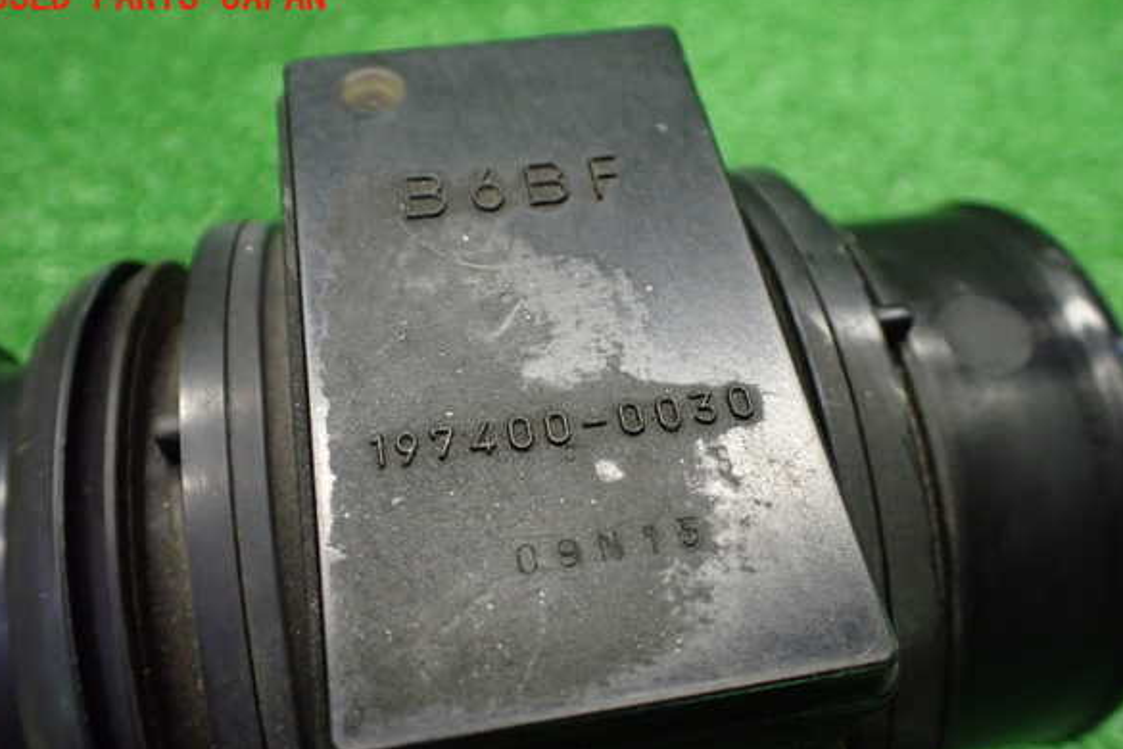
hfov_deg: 58.7
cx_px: 553
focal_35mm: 32
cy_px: 405
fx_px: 998
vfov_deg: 41.1
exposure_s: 1/125
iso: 800
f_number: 2.3
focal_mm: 5.4
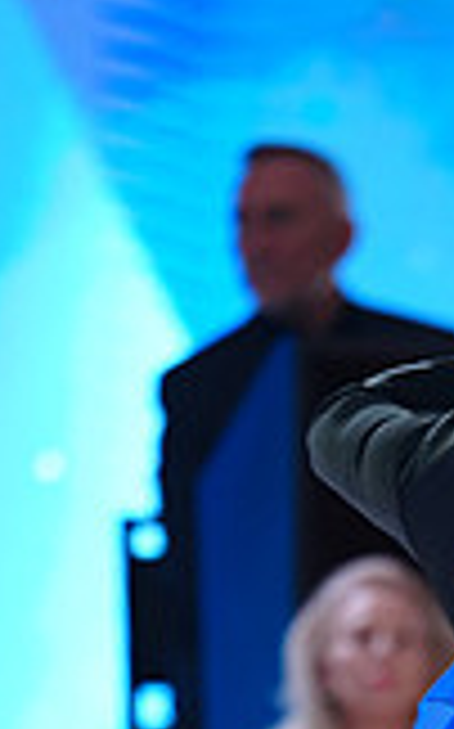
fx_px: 14517
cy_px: 1012
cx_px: 605
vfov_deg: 2.9
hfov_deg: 1.8
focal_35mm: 732
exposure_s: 1/500
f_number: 2.8
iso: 1000
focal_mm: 200
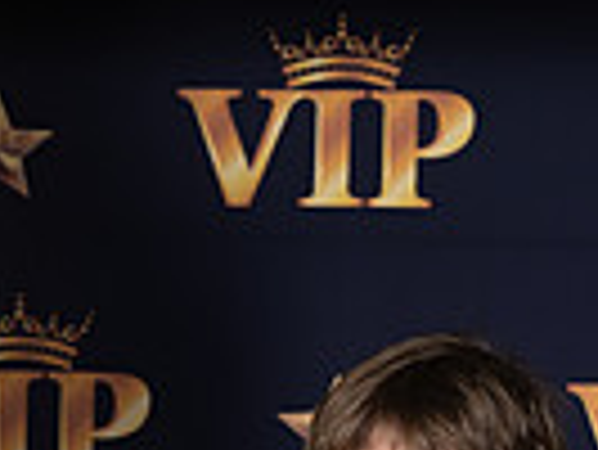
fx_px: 3942
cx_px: 486
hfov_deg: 8.7
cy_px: 958
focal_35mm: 228
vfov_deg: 6.3
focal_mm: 70
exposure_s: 1/125
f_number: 8
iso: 320
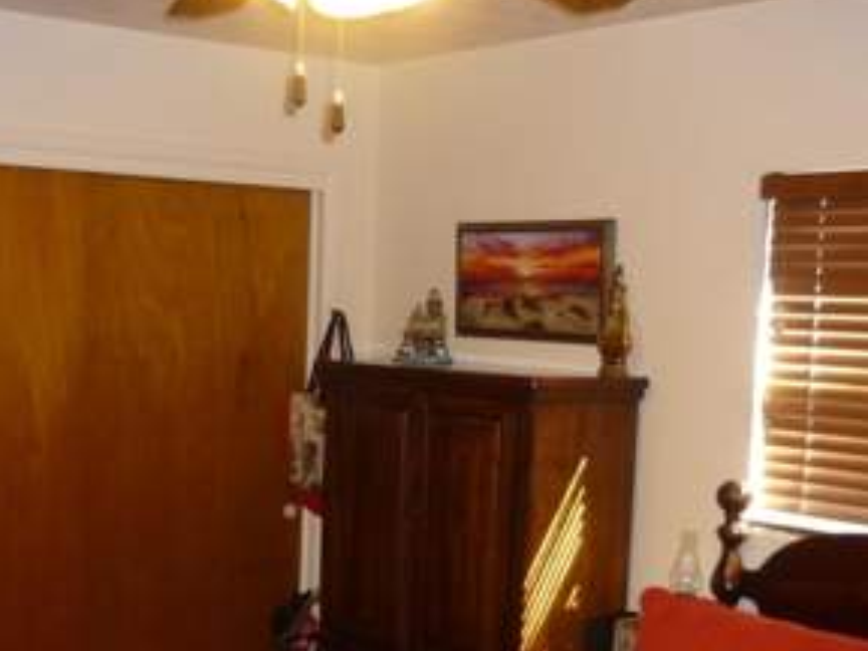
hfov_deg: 34.8
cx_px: 356
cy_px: 472
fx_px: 1379
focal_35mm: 55
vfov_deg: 26.3
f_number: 2.8
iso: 250
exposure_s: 1/30
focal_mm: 5.5
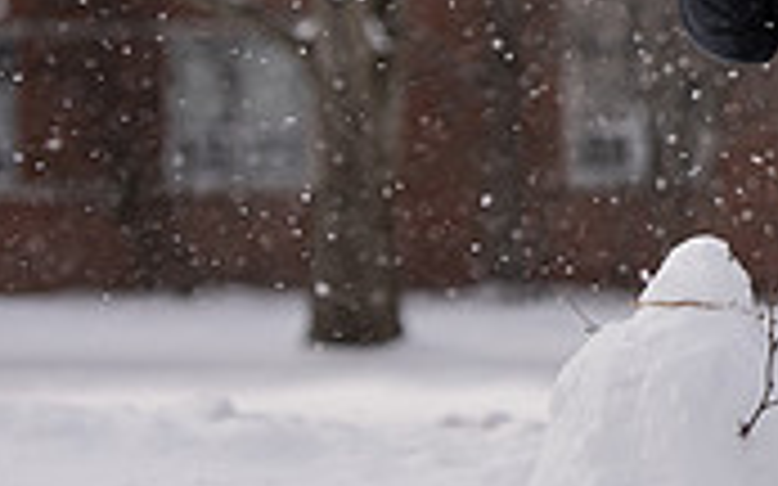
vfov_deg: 3.8
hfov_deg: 6.1
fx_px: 7249
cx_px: 1102
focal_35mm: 342
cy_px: 34
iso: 160
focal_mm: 100
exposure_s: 1/1000
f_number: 4
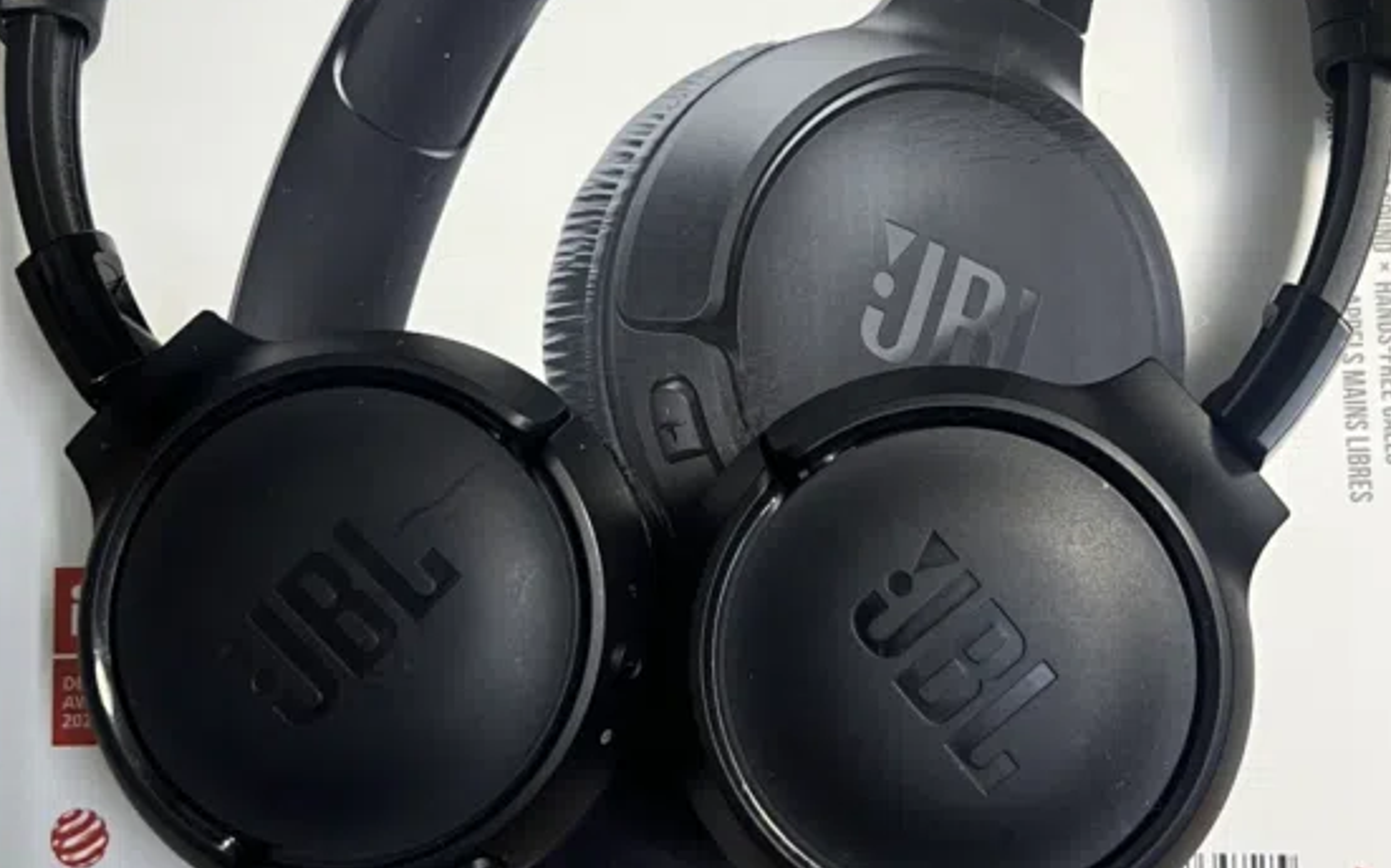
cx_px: 707
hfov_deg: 59.7
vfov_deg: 39.2
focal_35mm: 32
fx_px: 1213
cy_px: 346
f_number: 1.5
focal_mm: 5.7
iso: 80
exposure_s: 1/51
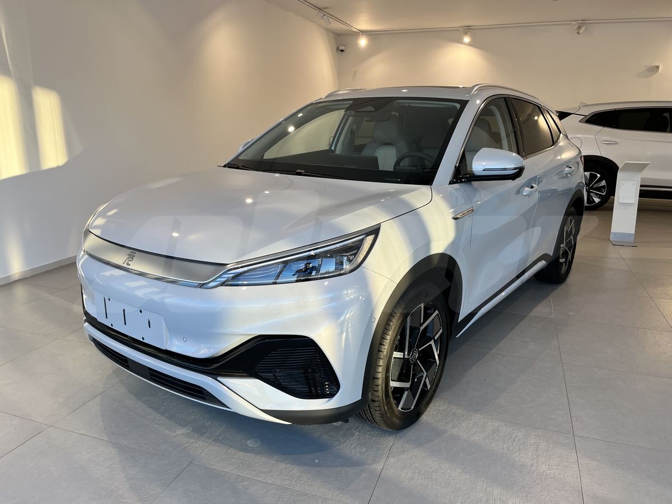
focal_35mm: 26
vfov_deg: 53.1
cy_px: 252
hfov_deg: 67.3
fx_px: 505
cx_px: 336
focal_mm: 5.1
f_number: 1.6
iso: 32
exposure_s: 1/100
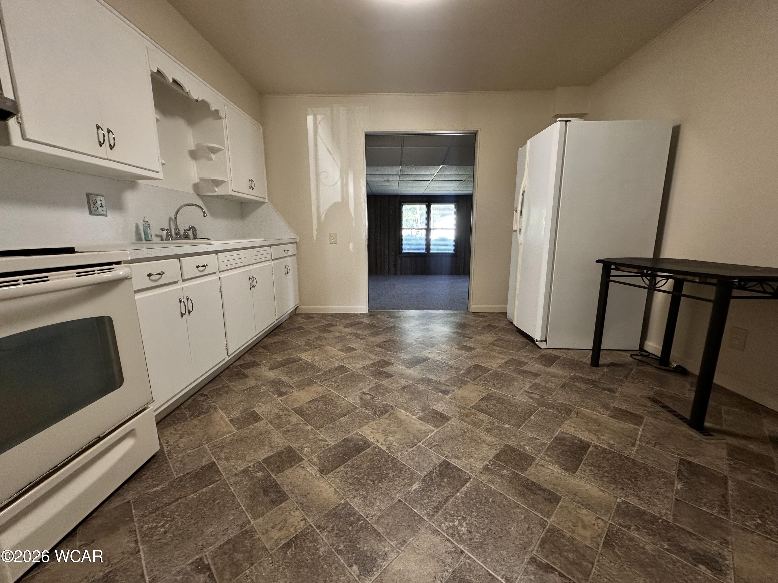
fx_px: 315
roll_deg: -0.2
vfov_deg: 85.7
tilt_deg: -10.3
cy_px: 292
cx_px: 389
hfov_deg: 102.1
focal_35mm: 14
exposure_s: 1/120
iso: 160
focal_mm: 2.22
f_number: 2.2
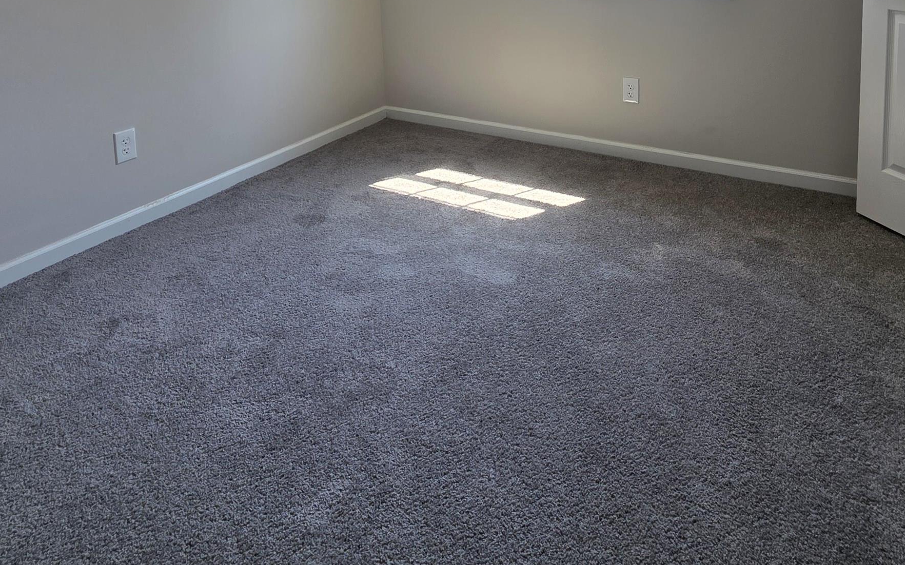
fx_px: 592
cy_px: 1
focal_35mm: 24
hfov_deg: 74.6
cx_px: 500
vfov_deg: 43.7
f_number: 1.9
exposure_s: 1/120
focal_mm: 2.2
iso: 40
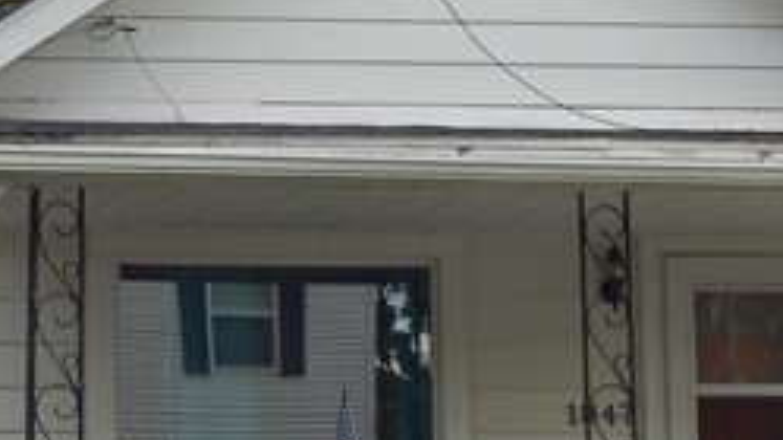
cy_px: -119
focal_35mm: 170
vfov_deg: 7.1
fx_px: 3529
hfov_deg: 12.6
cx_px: 135
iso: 125
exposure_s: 1/400
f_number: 3.4
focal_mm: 6.8
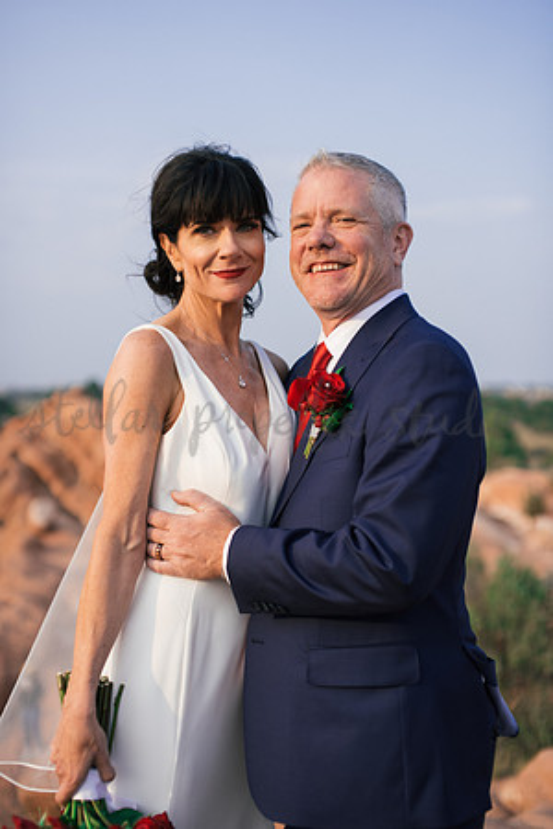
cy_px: 414
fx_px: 1152
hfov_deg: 27.0
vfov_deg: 39.6
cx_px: 276
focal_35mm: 50
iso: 125
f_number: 2.2
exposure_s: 1/1250
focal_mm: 50
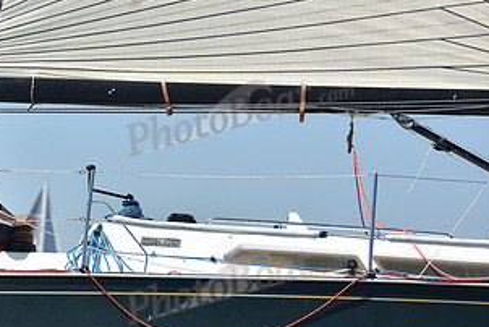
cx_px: 44
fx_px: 4174
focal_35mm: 307
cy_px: 221
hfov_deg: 6.7
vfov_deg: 4.5
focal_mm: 160
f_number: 5.6
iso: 250
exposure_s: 1/2000
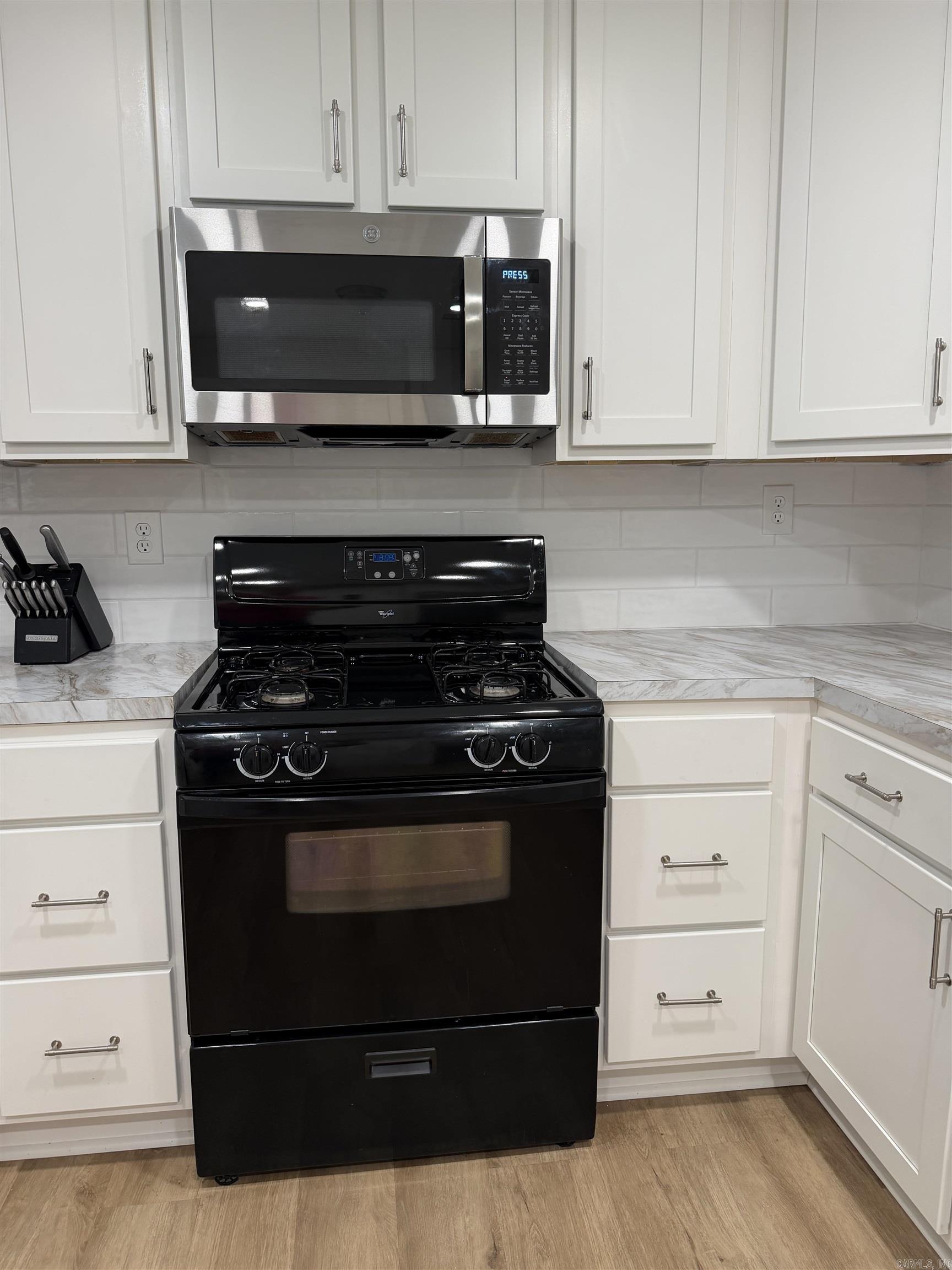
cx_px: 476
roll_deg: +0.2
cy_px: 635
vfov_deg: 71.6
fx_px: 880
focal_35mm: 24
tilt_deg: -8.9
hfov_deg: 56.8
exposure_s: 1/60
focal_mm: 6.76
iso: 125
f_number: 1.78
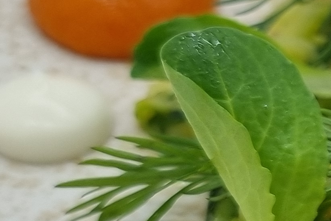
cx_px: 574
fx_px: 1223
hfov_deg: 13.9
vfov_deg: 10.3
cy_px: 156
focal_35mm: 133
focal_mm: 5.4
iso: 50
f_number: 1.8
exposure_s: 1/518
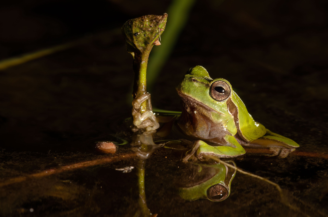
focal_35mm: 270
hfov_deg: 7.6
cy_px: 108
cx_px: 164
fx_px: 2455
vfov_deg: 5.1
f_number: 18
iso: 400
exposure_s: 1/200
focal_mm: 180
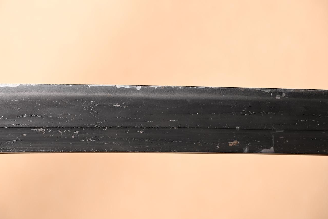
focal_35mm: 114
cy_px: 106
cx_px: 155
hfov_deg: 17.9
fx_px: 1038
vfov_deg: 12.0
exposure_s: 1/2
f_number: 5.3
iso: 100
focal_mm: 70
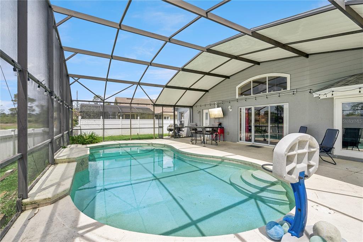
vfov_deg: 73.7
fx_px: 161
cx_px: 182
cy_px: 121
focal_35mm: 16
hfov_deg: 96.8
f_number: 9
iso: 400
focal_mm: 16
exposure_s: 1/640
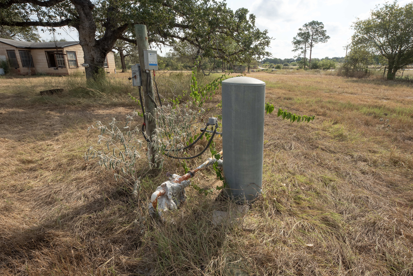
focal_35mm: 20
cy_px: 138
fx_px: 230
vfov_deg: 62.0
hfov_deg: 84.0
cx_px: 206
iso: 400
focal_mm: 20
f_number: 19
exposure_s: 1/180
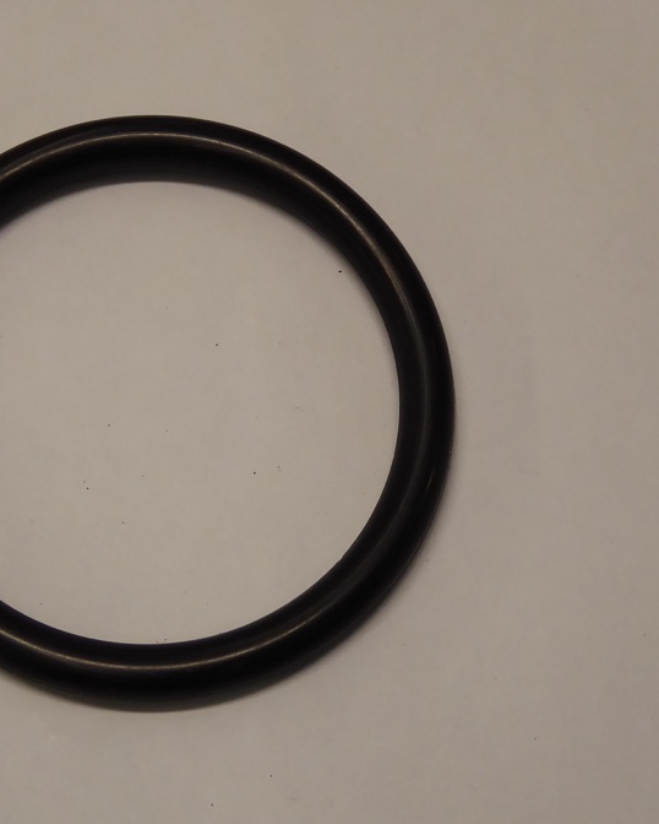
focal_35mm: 98
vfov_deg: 19.6
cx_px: 152
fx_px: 2388
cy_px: 413
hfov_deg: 15.6
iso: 320
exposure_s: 1/60
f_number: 4.5
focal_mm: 12.5
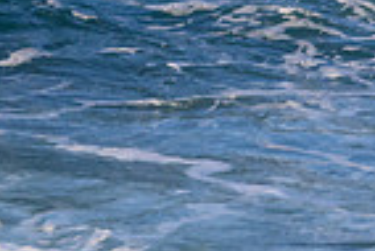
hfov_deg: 0.9
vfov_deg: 0.6
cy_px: -247
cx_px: 734
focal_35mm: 2415
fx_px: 25182
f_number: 11
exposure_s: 1/2000
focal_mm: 590
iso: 2200
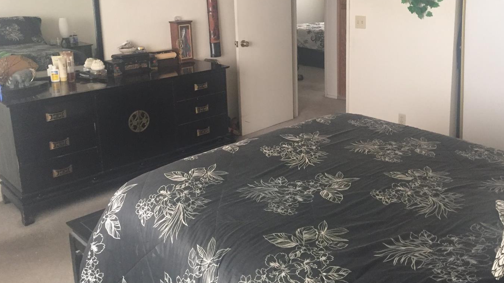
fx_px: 468
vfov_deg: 33.2
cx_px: 274
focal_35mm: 35
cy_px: 80
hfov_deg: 56.6
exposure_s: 1/20
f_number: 2.2
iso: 250
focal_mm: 4.15
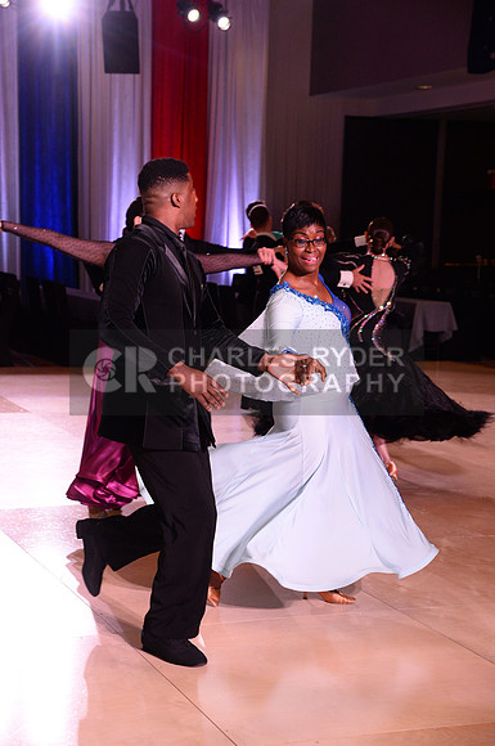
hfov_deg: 18.1
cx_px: 248
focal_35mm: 75
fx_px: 1551
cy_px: 373
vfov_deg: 27.0
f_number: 6.3
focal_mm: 75
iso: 2500
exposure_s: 1/250
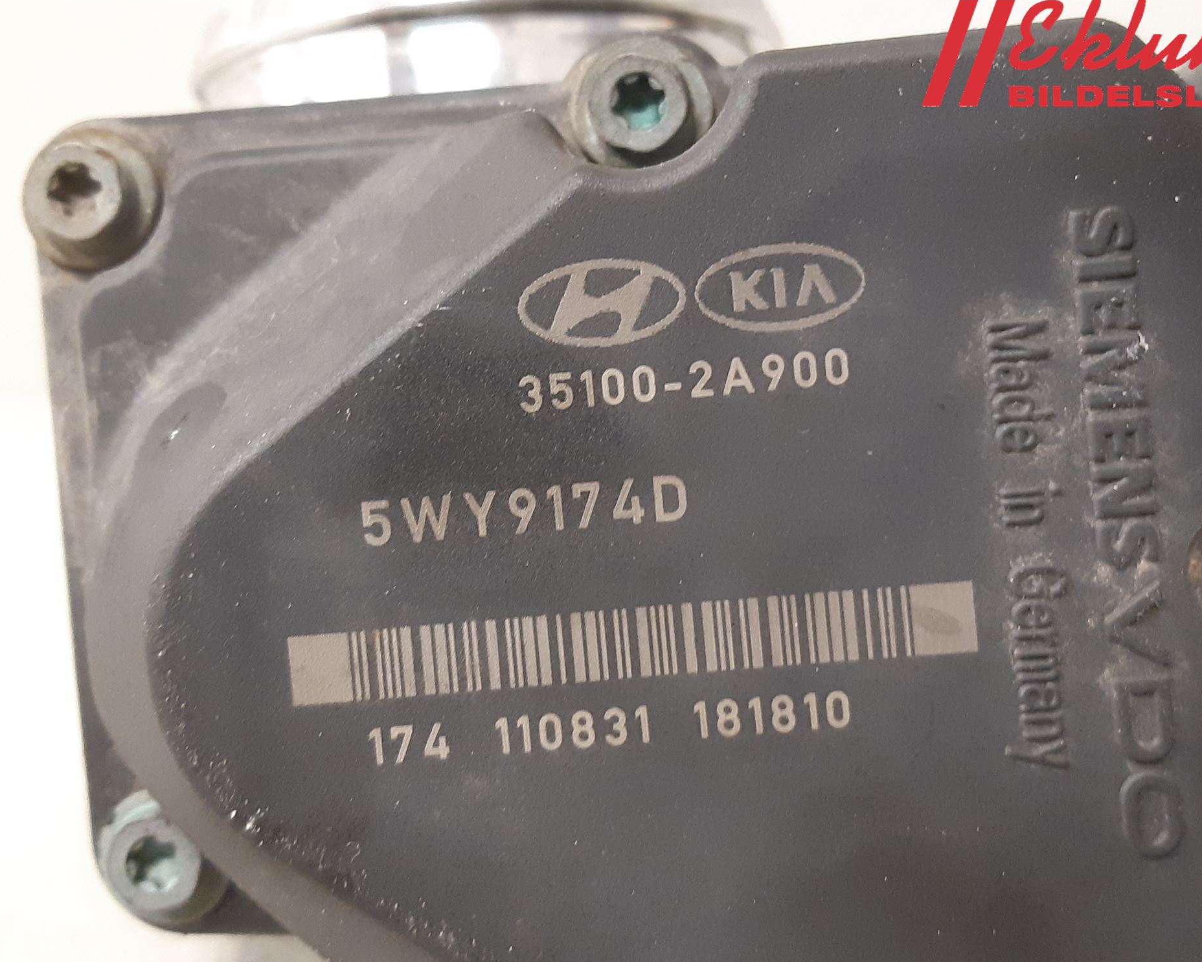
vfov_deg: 51.5
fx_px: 996
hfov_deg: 62.1
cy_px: 494
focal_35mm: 28
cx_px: 656
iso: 250
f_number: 1.7
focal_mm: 3.93
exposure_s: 1/25
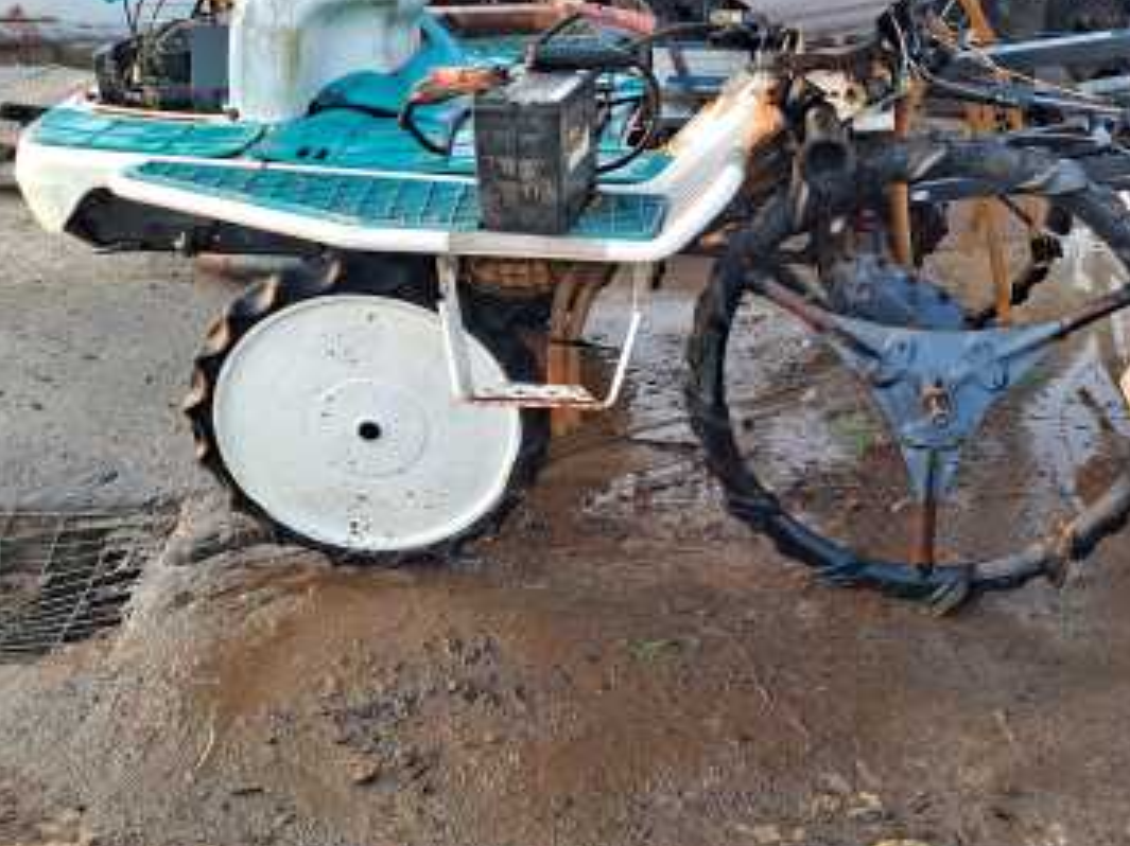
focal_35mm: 38
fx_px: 1240
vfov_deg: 37.6
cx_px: 799
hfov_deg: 47.7
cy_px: 367
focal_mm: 4.6
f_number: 2
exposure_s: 1/60
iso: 40
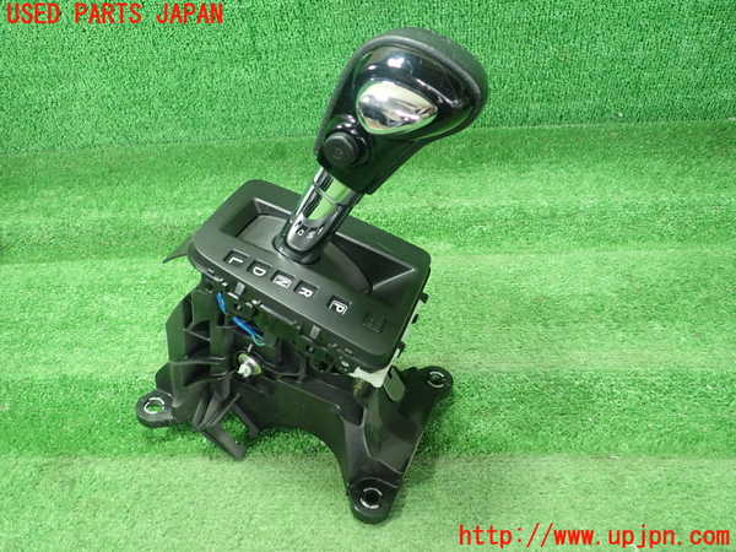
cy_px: 276
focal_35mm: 30
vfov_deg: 46.8
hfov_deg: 60.0
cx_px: 368
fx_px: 638
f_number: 2.3
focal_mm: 5.5
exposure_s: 1/125
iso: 800
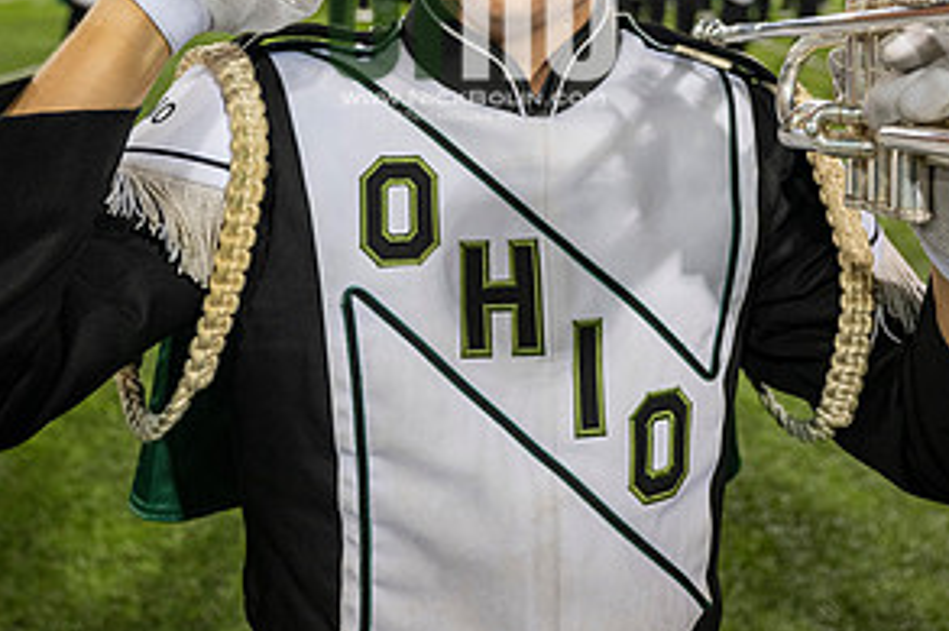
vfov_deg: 31.3
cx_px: 473
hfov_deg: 48.5
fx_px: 1054
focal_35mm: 40
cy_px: 29
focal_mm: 26
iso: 1250
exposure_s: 1/500
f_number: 3.2
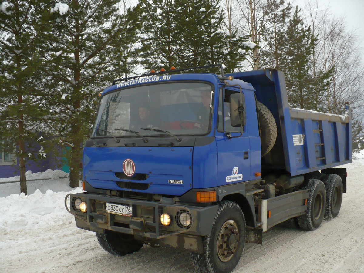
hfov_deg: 50.1
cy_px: 136
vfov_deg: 38.7
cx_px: 182
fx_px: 389
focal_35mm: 37
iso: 200
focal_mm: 6.1
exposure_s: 1/800
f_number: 2.8
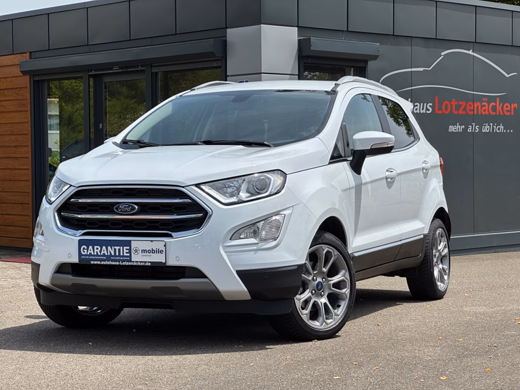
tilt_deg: -2.4
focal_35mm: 77
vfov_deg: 19.1
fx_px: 1157
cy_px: 195
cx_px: 260
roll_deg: +0.9
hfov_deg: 25.3
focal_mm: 9
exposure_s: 1/889
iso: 32
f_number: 2.8
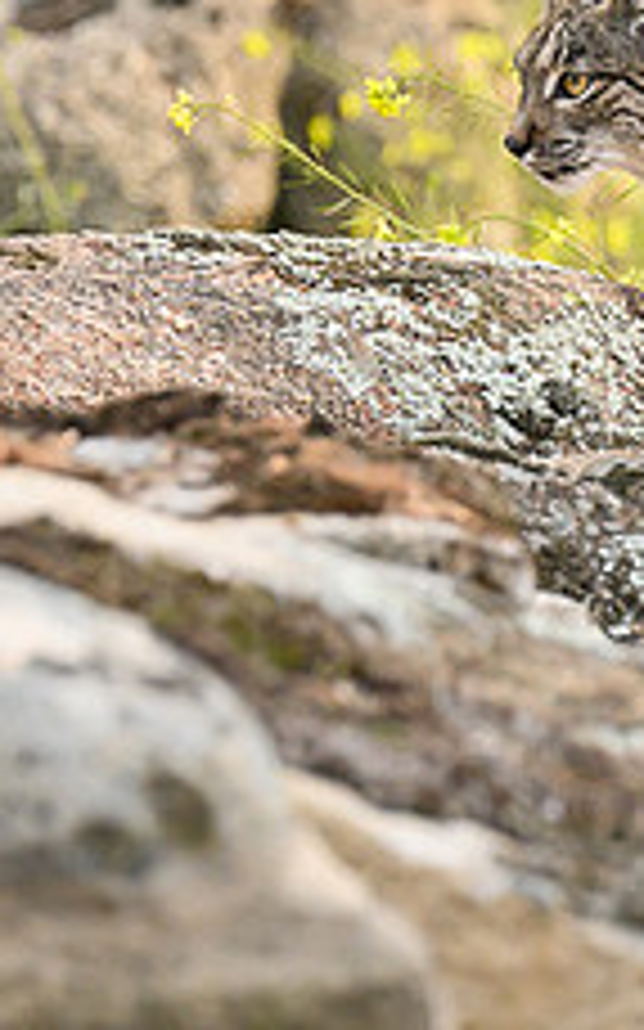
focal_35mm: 712
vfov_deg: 2.9
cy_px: -125
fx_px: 20007
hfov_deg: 1.8
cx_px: 483
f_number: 4
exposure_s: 1/2000
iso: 500
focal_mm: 200
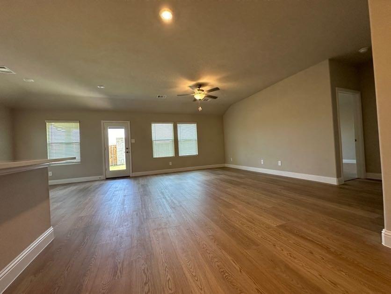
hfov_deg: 102.1
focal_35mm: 14
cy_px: 147
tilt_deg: -0.5
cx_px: 196
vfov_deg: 85.7
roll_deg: +4.1
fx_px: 158
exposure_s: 1/120
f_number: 2.2
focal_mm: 2.22
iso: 125
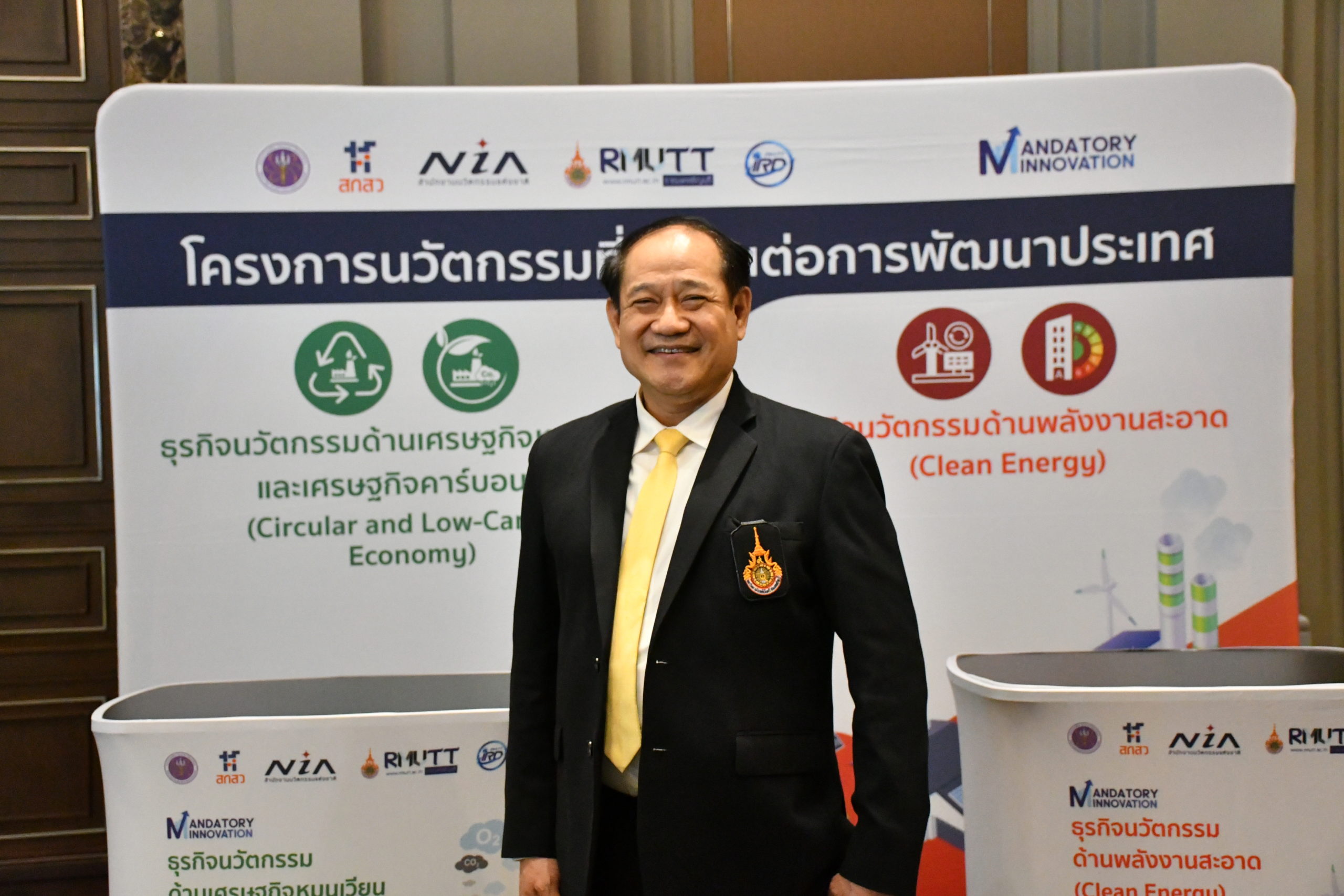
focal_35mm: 51
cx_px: 672
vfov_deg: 26.5
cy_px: 448
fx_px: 1904
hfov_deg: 38.9
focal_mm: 34
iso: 8000
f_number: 4.5
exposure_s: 1/125
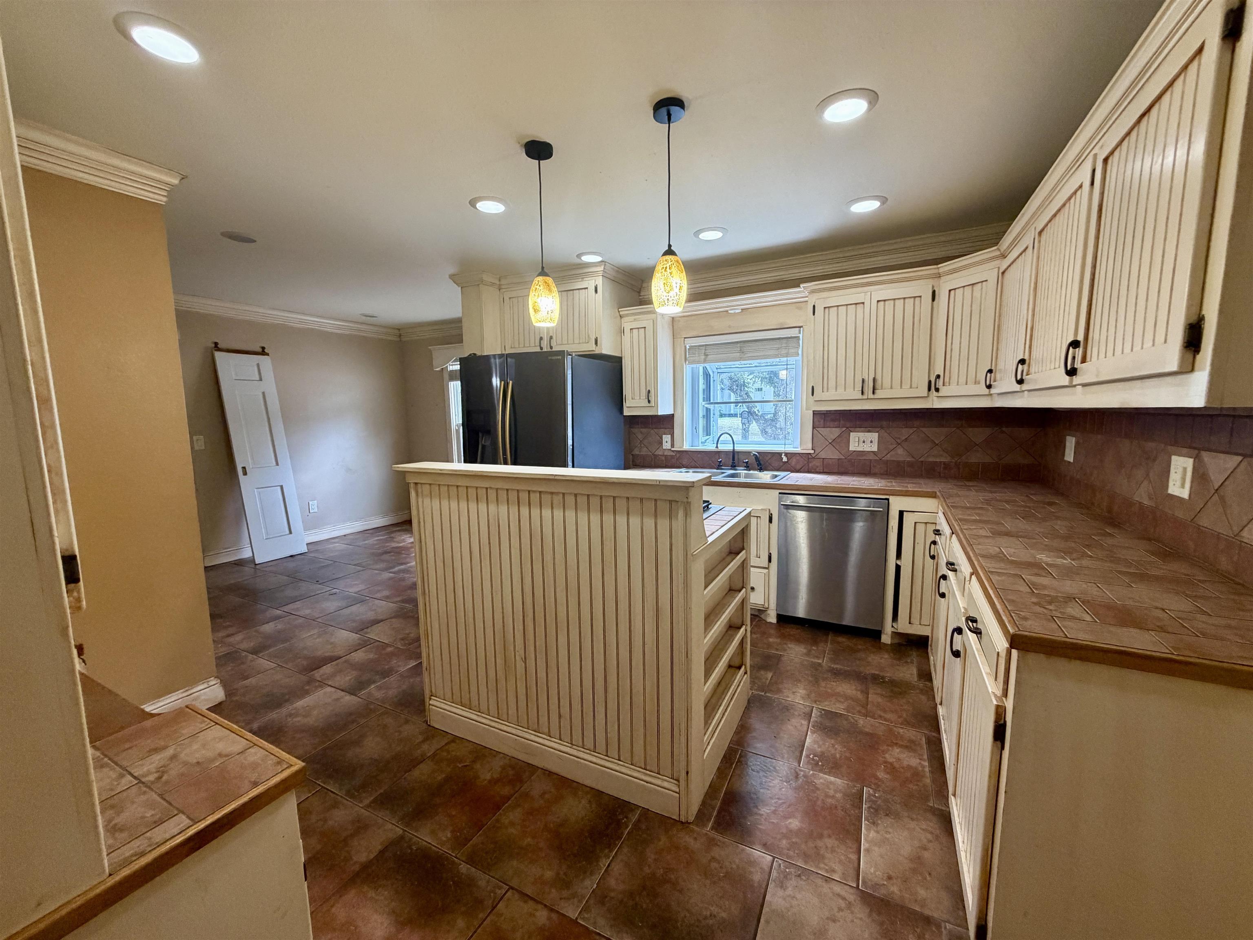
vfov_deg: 85.7
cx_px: 626
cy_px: 470
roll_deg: +1.0
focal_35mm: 14
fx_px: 507
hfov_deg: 102.1
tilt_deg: -6.3
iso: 250
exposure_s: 1/60
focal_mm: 2.22
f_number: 2.2
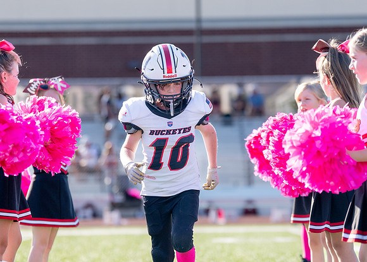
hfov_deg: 11.4
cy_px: 127
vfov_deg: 8.2
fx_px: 1834
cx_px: 189
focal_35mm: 176
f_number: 2.8
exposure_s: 1/3200
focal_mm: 124
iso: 320
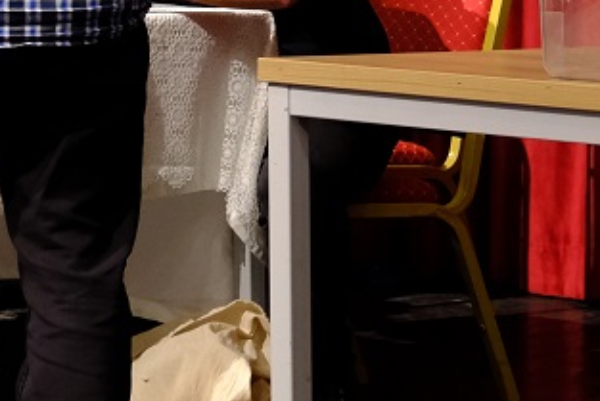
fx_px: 2985
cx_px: 406
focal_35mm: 179
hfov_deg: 11.5
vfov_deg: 7.5
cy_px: -248
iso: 1600
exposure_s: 1/80
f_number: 4
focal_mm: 27.5
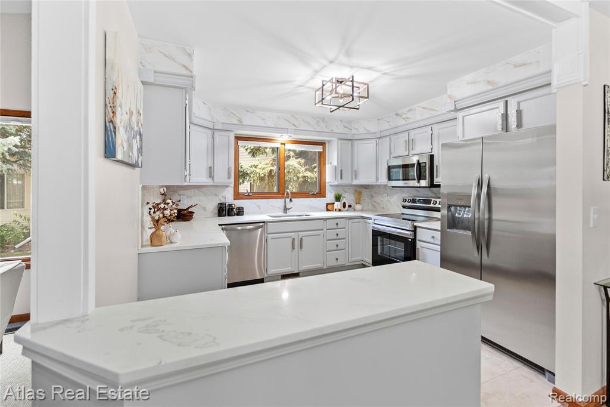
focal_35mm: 15
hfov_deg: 100.0
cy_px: 204
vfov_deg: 76.9
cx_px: 305
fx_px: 256
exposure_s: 1/250
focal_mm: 15.1
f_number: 2.8
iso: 3200
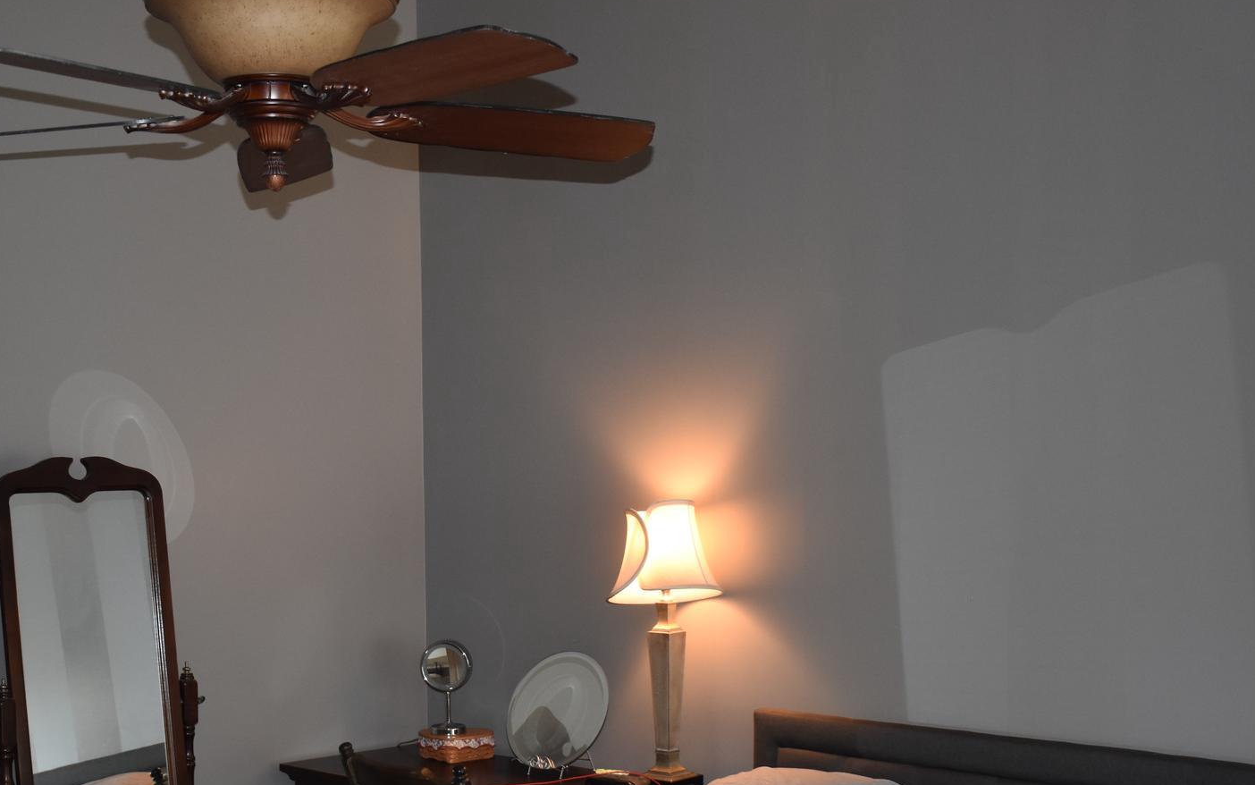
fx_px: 1907
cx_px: 437
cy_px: 598
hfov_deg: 36.1
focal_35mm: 56
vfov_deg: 23.0
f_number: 4
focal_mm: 25
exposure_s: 1/60
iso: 800
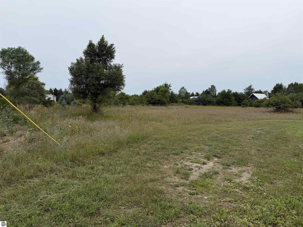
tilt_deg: -9.5
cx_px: 152
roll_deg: -1.5
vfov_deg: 56.8
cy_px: 114
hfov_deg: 71.6
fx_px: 210
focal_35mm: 24
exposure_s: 1/3953
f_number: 1.78
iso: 80
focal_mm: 6.76
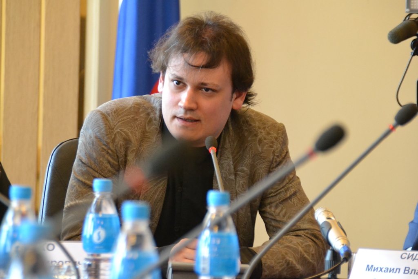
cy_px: 140
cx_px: 209
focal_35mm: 300
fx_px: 3484
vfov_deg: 4.6
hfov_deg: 6.9
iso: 3200
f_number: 6.3
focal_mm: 200
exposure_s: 1/125
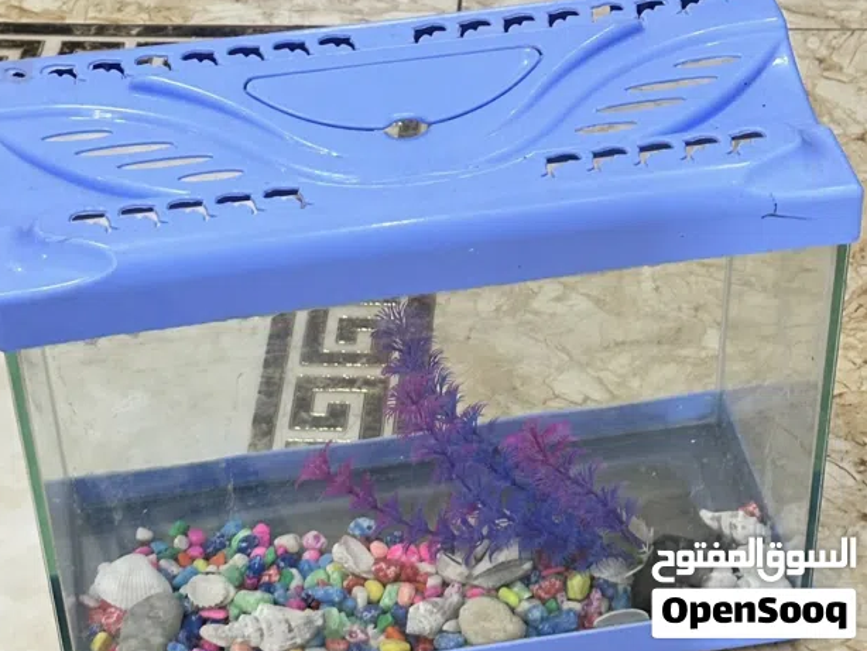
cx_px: 439
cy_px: 333
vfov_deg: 29.1
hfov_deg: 38.2
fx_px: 1253
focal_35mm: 50
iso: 800
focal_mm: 6.86
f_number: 1.78
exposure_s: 1/20
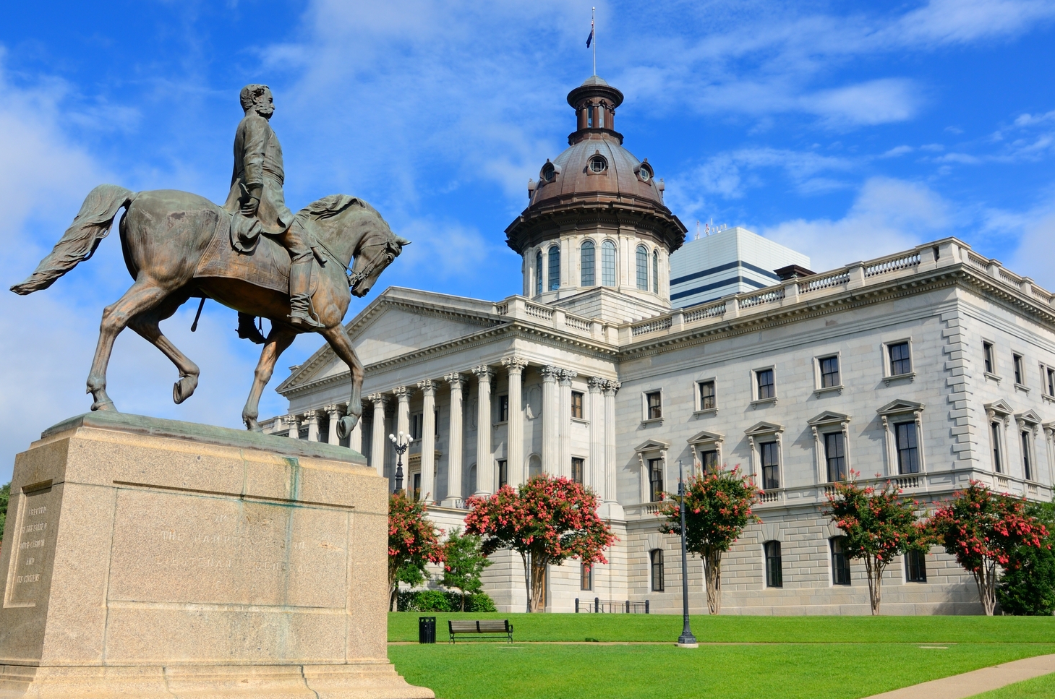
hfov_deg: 52.0
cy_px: 349
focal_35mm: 37
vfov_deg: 35.8
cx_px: 529
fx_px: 1082
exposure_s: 1/400
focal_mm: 18
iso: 100
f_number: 7.1
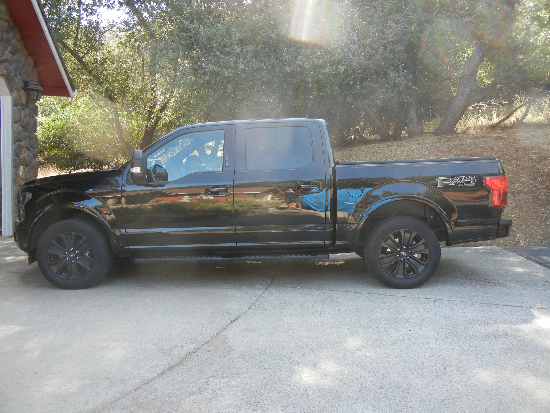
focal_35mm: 30
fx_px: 477
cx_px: 275
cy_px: 206
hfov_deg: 60.0
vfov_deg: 46.8
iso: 160
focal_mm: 5.4
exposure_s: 1/124
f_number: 3.5
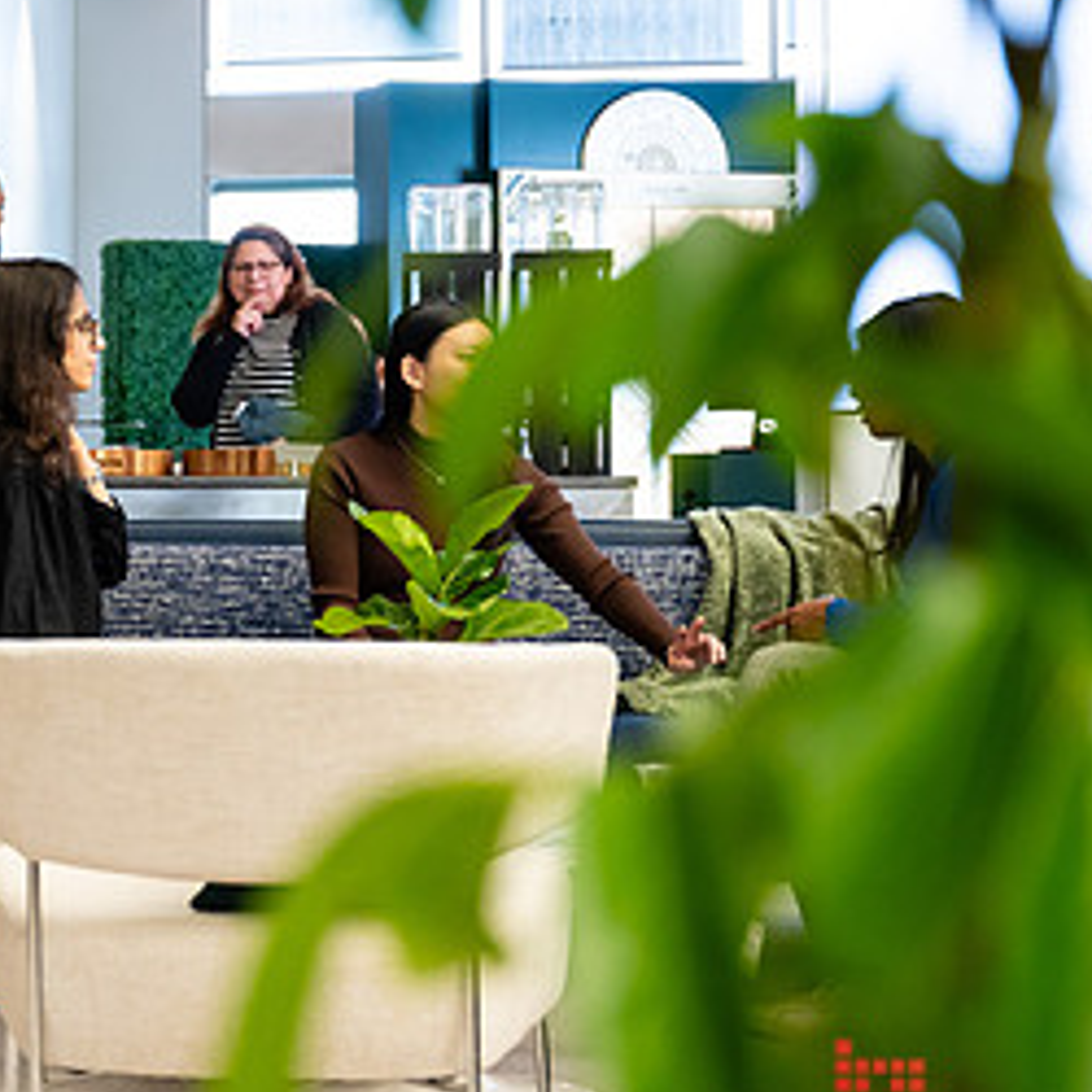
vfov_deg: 21.4
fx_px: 2891
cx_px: -123
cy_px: 423
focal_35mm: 81
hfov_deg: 20.4
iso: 1600
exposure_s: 1/200
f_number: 3.2
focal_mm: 41
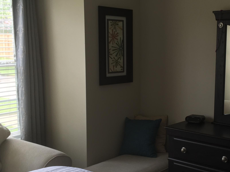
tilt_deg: -6.6
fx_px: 359
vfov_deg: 27.0
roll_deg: -1.6
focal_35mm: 54
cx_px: 162
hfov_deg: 35.0
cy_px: 94
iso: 32
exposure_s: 1/40
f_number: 2.2
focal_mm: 4.15
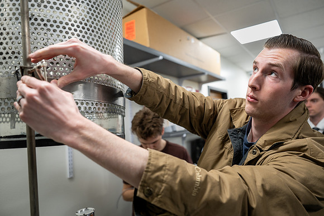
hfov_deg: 73.7
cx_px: 162
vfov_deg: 53.2
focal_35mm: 24
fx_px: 216
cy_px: 108
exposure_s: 1/100
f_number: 2.8
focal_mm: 24
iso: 500
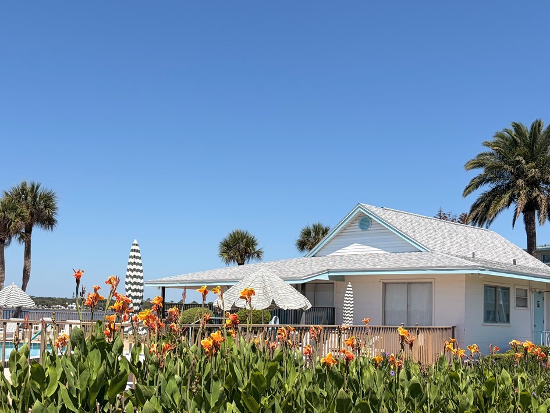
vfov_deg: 32.7
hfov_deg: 42.7
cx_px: 219
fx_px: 699
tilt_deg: +5.1
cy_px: 255
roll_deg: -1.7
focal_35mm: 44
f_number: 1.6
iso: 50
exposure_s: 1/4065
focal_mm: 5.96
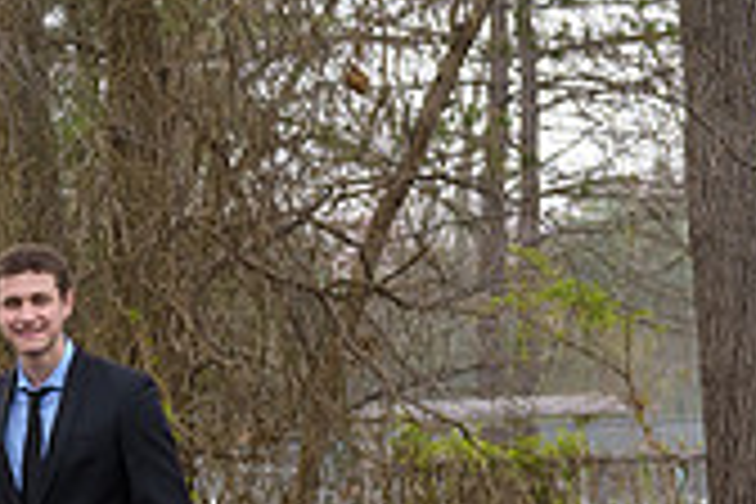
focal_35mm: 193
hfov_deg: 10.2
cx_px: -508
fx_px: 4053
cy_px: 304
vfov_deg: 7.1
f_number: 4.5
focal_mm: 56
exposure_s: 1/640
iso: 1250
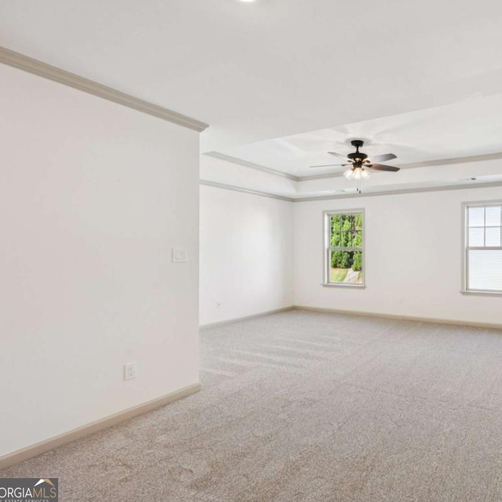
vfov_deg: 72.1
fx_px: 345
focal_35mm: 21
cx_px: 368
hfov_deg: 68.1
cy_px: 246
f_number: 8
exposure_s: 1/30
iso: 400
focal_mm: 16
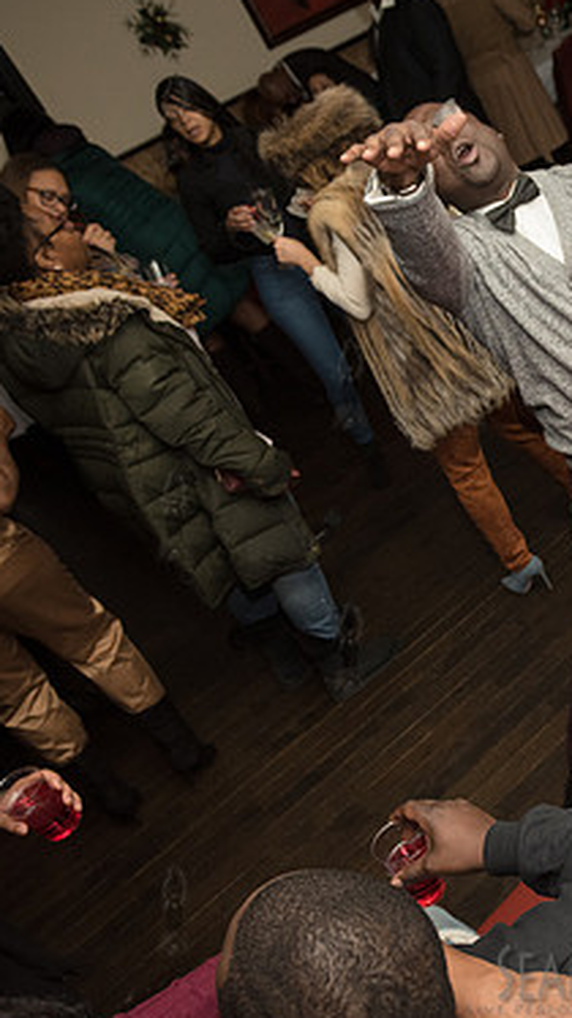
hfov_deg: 26.7
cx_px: 700
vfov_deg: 51.6
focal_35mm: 39
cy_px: 513
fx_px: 1053
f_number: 4.5
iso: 2000
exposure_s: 1/250
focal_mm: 24
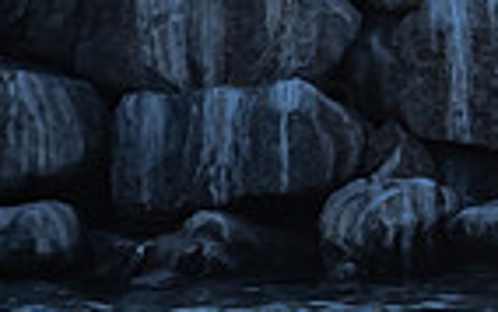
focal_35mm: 1638
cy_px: -282
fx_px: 22249
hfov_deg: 1.3
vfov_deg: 0.8
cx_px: 993
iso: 320
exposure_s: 1/1250
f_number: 6.3
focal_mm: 200
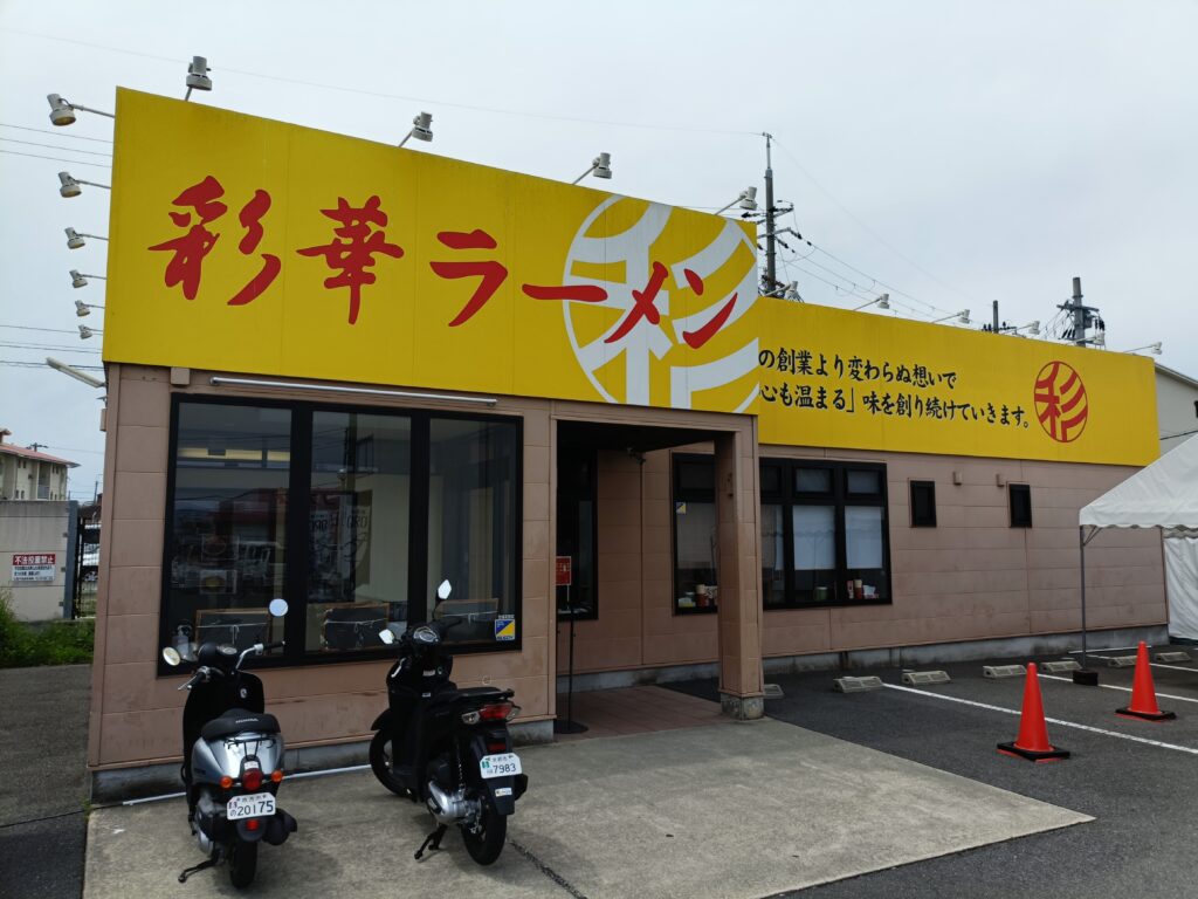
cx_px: 599
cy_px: 450
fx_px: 865
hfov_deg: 69.4
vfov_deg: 54.9
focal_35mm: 25
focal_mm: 4.7
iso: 64
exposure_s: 1/973
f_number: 1.7
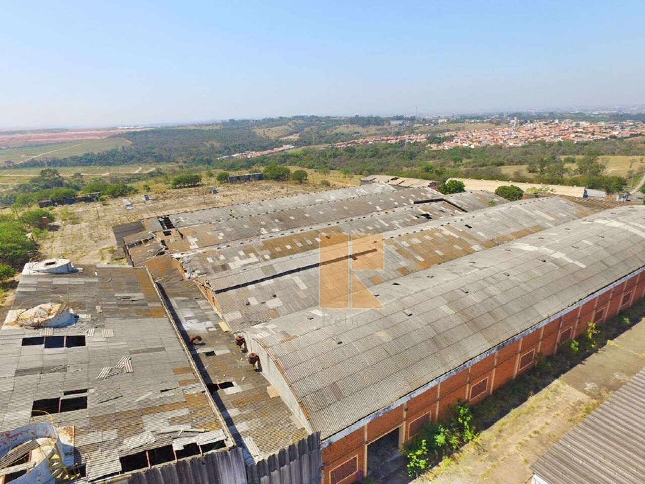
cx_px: 322
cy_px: 242
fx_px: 373
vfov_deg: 66.0
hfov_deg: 81.7
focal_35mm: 20
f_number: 2.8
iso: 100
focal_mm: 3.61
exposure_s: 1/816
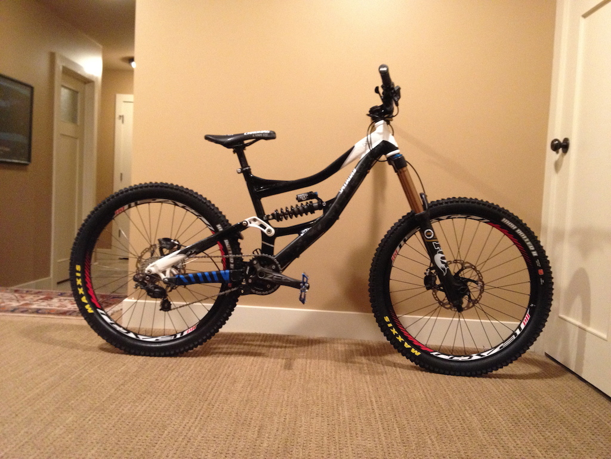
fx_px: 618
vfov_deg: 40.7
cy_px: 230
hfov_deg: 52.6
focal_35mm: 35
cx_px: 306
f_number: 2.4
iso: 320
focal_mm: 4.28
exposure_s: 1/20
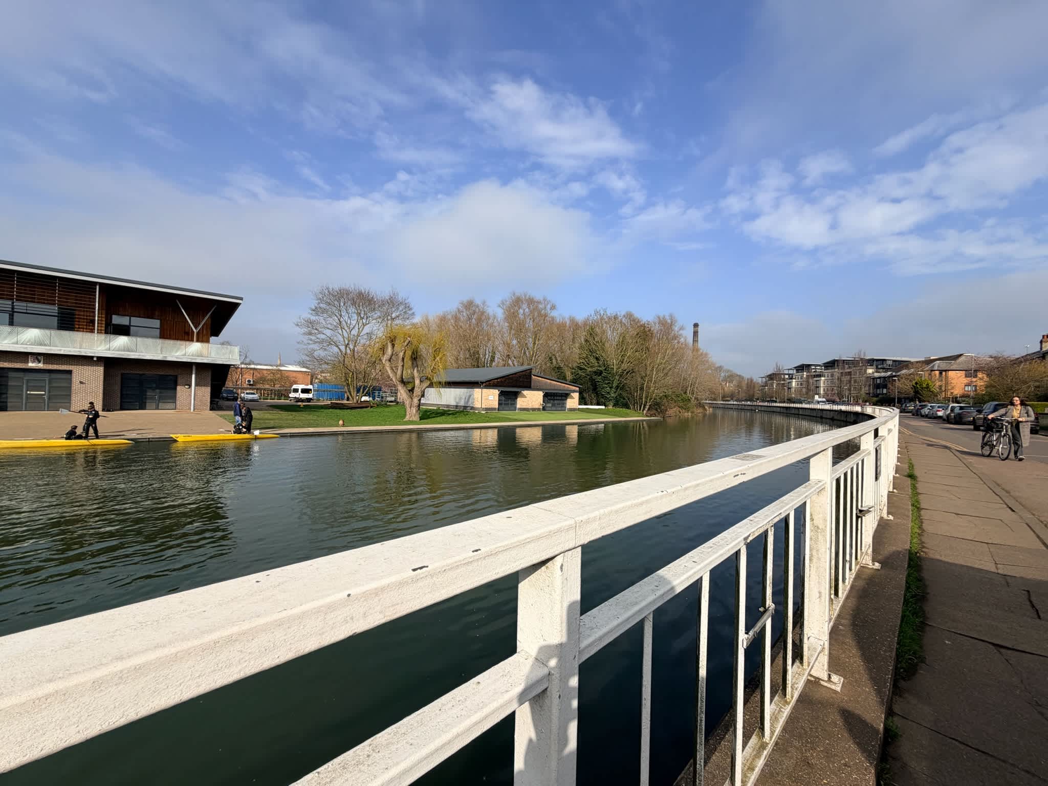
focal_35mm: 14
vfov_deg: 85.7
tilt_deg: -0.1
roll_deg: -1.8
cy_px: 393
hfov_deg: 102.1
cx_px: 524
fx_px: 424
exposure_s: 1/1211
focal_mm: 2.2
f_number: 2.2
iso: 20
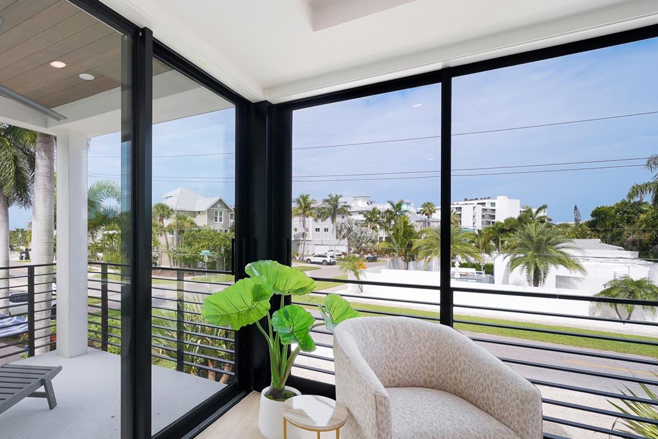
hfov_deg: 84.3
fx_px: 347
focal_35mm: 19
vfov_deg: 64.5
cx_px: 228
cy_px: 235
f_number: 8
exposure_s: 1/160
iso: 100
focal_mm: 14
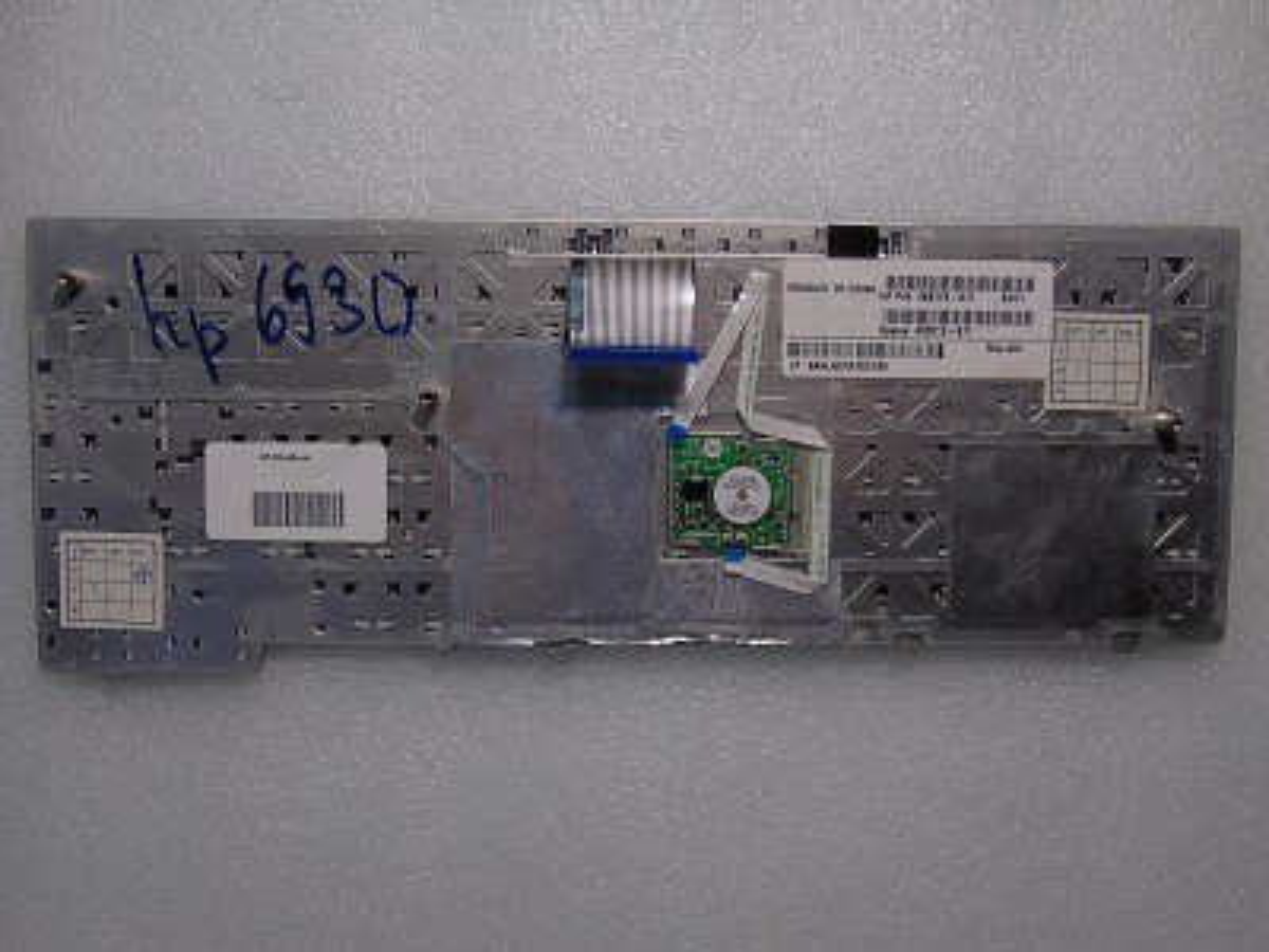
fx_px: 1246
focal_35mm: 34
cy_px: 476
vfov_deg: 41.8
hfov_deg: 54.0
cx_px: 634
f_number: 5.3
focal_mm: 6.1
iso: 100
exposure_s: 1/13
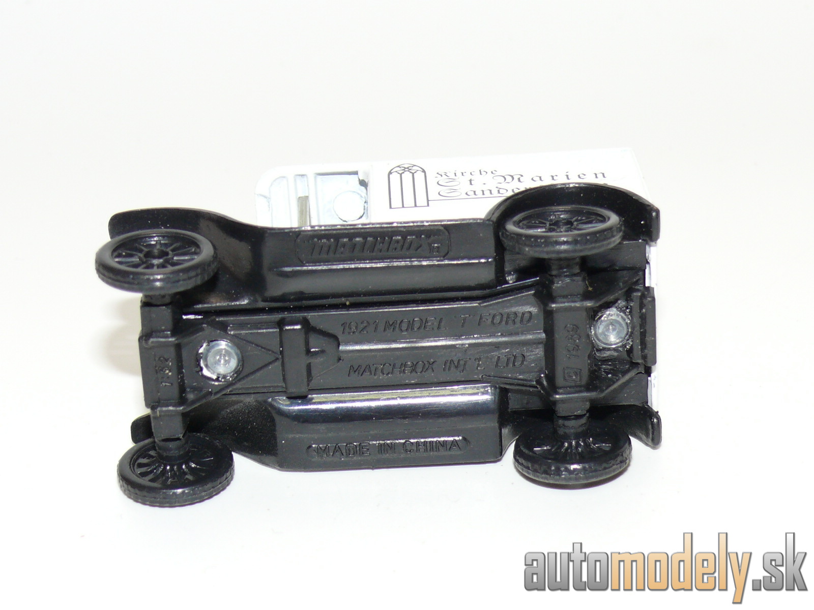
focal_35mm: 95
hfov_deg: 20.7
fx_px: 2234
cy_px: 305
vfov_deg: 15.6
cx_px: 407
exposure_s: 1/30
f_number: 4
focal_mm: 12.9
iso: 100
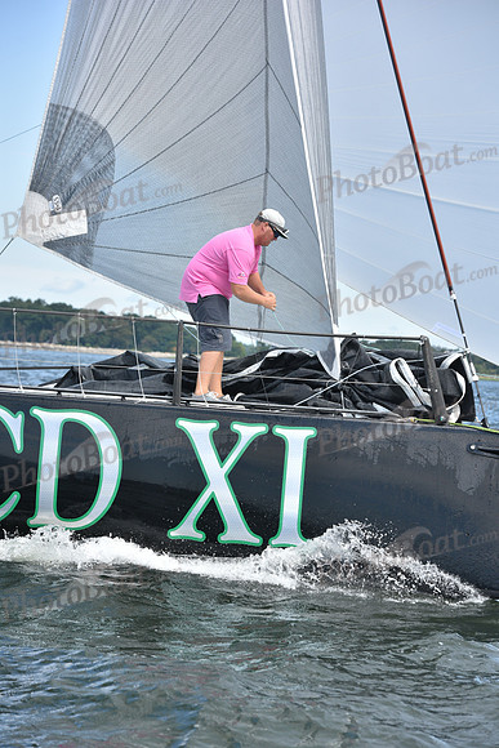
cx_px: 250
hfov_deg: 11.2
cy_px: 374
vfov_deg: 16.8
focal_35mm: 122
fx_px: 2535
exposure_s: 1/1000
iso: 320
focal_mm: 122
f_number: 6.3
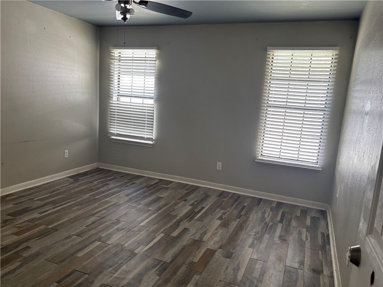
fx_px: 288
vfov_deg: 53.1
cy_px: 144
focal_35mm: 26
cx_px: 192
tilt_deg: -9.2
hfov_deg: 67.3
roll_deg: -2.7
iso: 125
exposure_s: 1/121
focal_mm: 5.96
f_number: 1.6
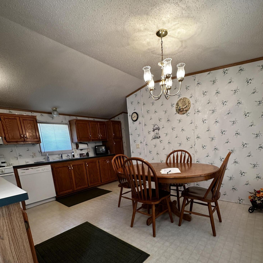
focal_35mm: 17
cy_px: 174
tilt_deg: -9.3
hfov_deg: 84.0
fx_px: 146
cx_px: 134
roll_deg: +4.8
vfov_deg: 81.3
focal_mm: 2.22
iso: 200
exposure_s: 1/60
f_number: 2.2
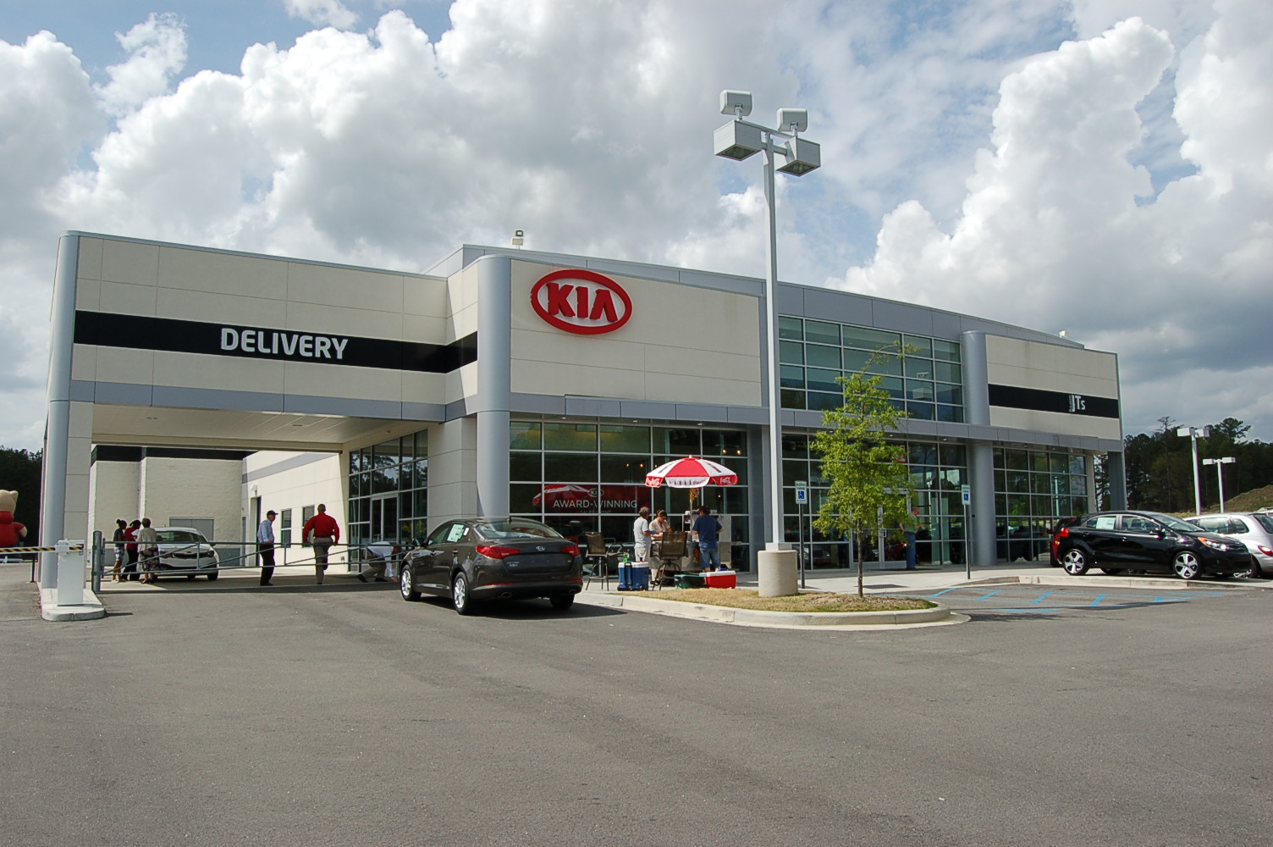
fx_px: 954
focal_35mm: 27
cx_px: 636
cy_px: 424
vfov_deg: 47.8
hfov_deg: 67.4
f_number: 10
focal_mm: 18
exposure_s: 1/400
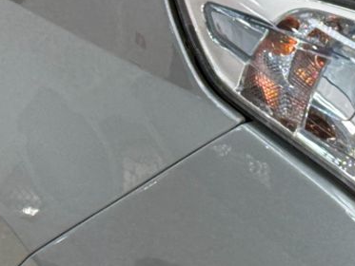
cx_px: 594
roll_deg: +2.0
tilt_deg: -17.1
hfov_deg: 7.8
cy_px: 162
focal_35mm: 247
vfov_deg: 6.0
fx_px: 2534
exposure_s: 1/60
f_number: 1.78
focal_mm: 6.76
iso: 50
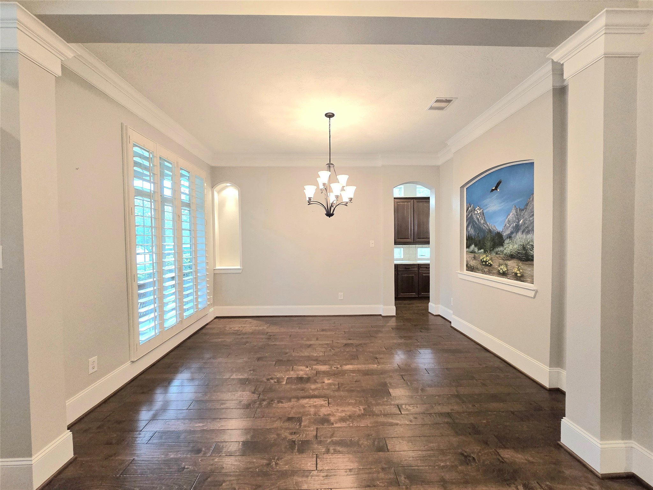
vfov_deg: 89.9
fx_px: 245
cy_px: 245
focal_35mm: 13
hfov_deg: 106.2
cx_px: 326
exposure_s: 1/60.2
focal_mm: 2.2
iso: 250
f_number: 2.2
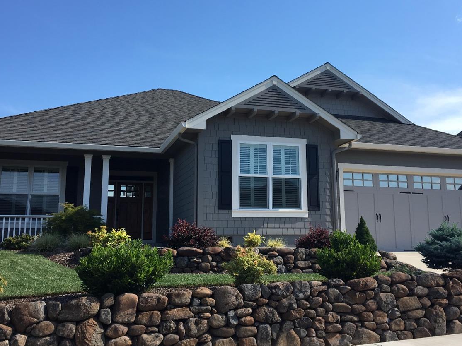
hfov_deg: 47.9
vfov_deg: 36.8
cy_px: 166
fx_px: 520
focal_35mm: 39
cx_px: 238
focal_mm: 4.15
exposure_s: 1/1054
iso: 25
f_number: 2.2
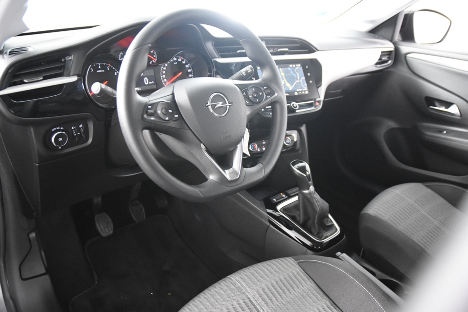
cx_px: 234
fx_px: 390
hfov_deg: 61.9
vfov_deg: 43.6
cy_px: 156
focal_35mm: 30
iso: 5600
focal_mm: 20
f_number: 2.8
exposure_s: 1/30
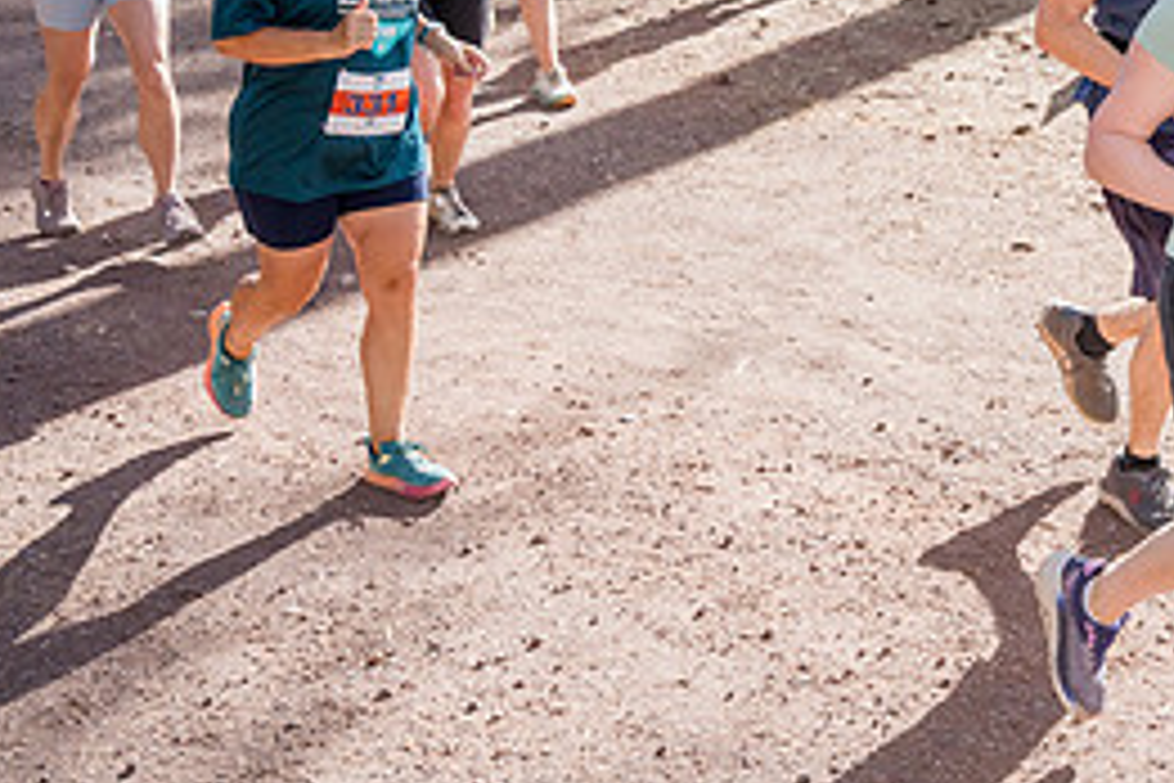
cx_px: 1241
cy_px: 115
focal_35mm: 73
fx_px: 2380
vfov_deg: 18.4
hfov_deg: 25.9
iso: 800
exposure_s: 1/800
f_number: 5
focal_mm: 32.8
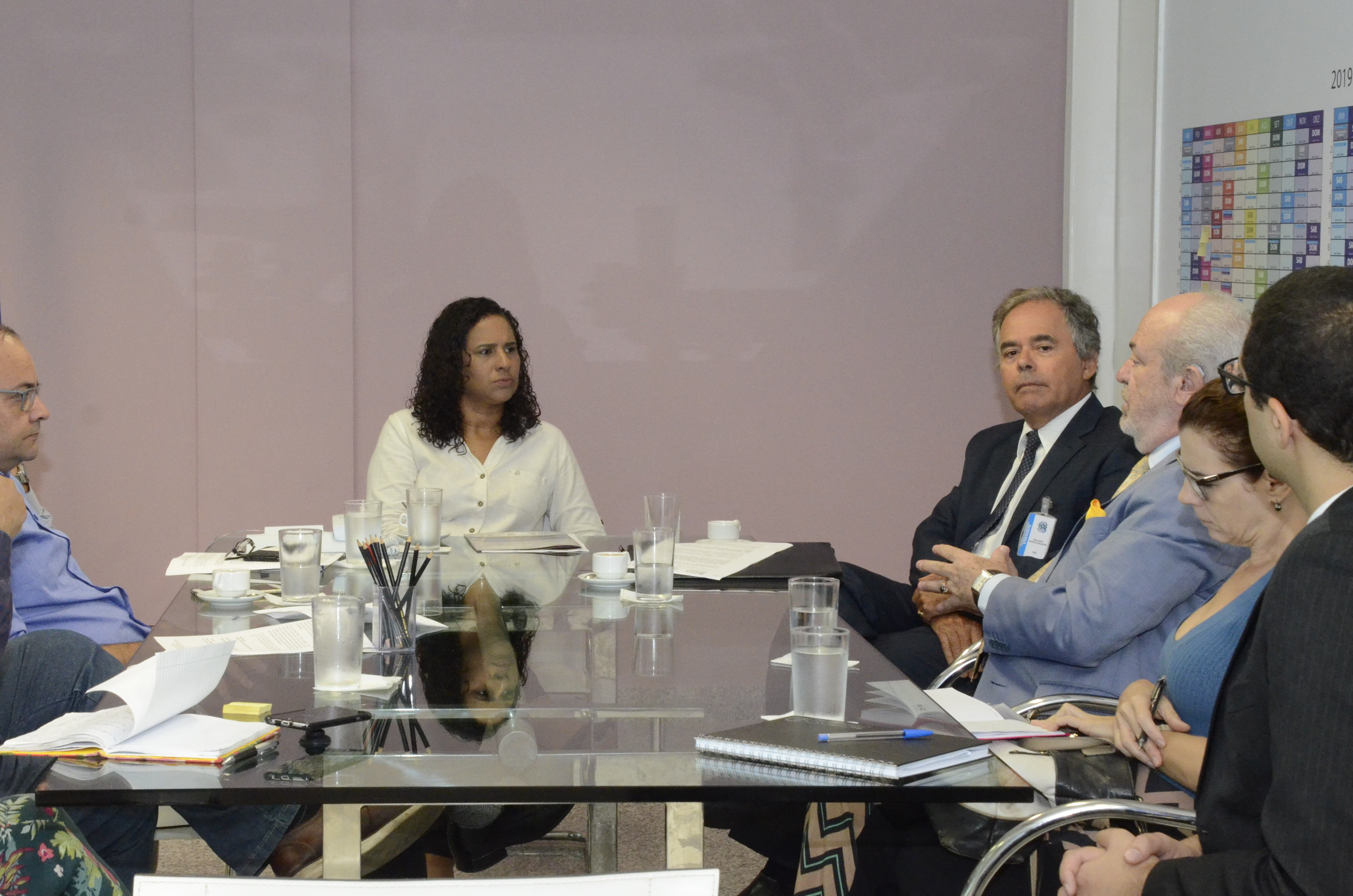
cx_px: 544
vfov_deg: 19.4
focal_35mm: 70
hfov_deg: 29.0
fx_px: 2613
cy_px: 353
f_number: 11
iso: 3200
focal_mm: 35
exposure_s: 1/100
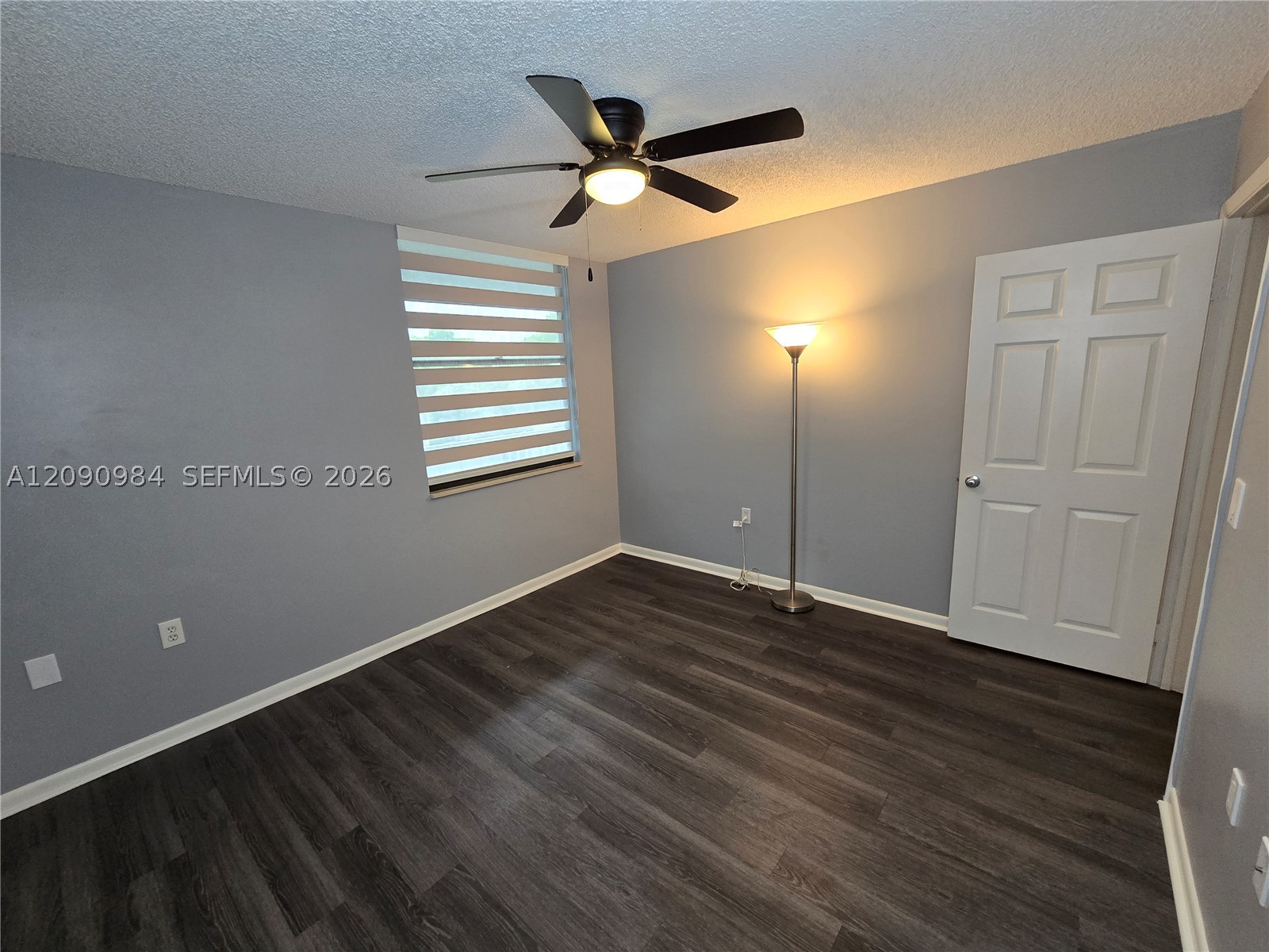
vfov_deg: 89.9
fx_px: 477
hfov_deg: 106.2
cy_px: 476
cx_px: 634
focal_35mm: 13
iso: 250
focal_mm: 2.2
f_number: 2.2
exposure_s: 1/60
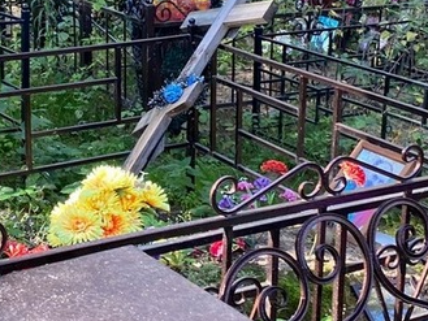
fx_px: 1002
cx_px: 150
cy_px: 126
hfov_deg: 24.0
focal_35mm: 81
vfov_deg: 18.2
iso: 100
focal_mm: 4.25
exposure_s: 1/121
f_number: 1.8
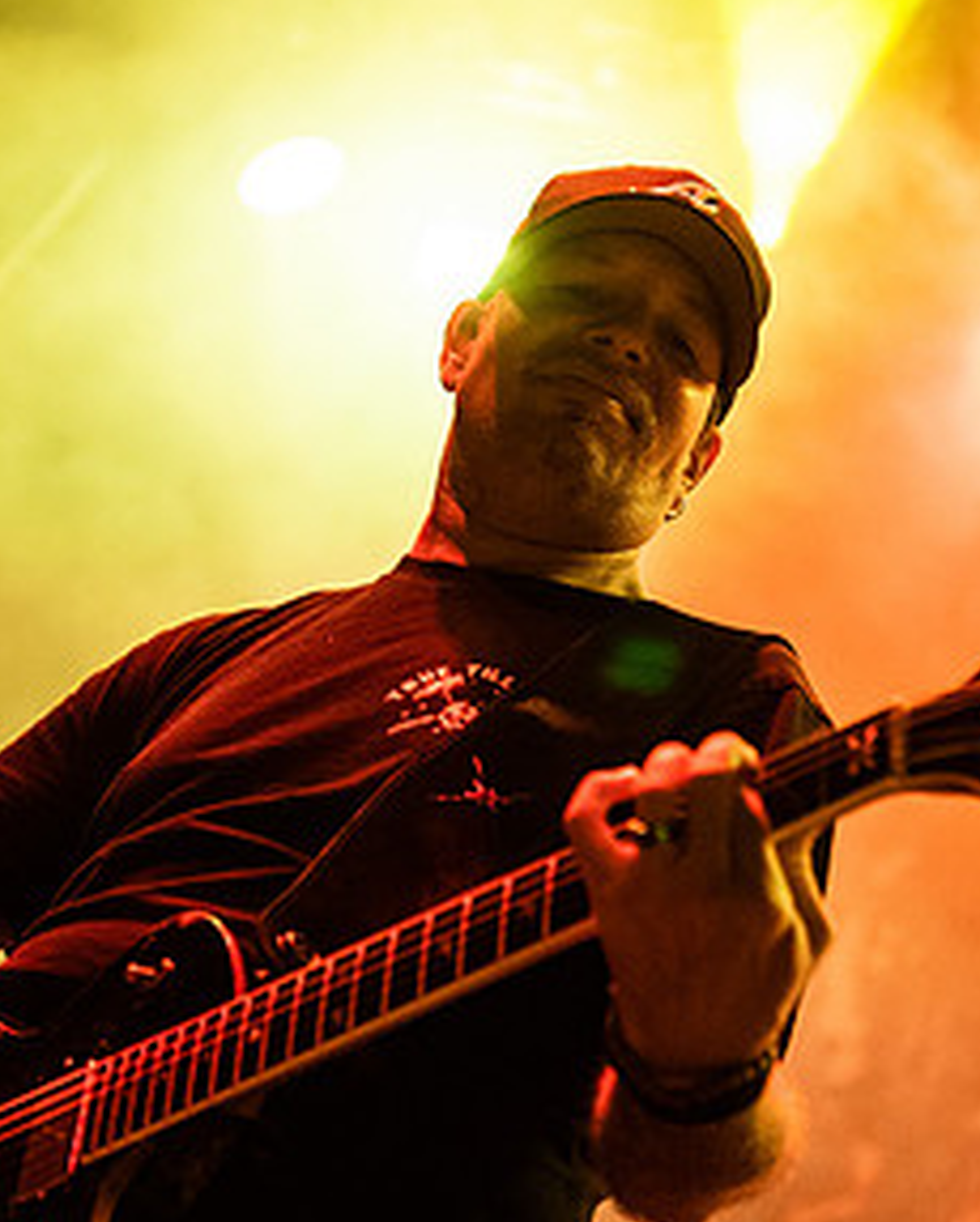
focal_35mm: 108
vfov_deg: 17.7
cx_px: 543
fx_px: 3911
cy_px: 470
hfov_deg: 14.3
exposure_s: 1/320
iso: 3200
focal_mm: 50
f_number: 3.2
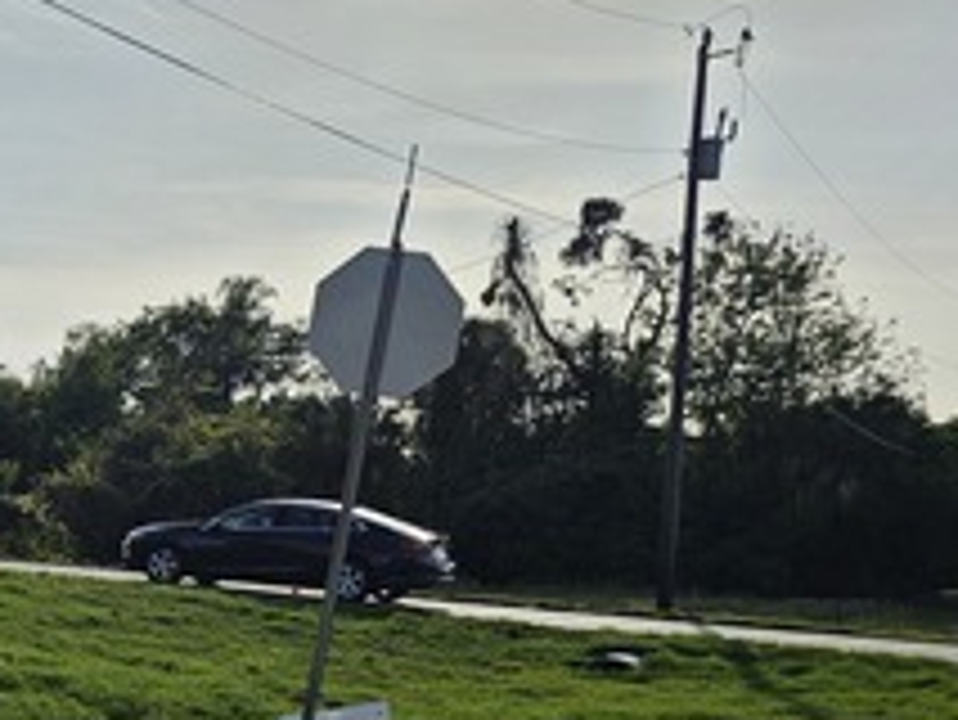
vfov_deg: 20.4
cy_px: 500
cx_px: -313
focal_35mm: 72
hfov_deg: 23.6
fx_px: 1994
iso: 10
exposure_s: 1/2099
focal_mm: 6.3
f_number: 1.7
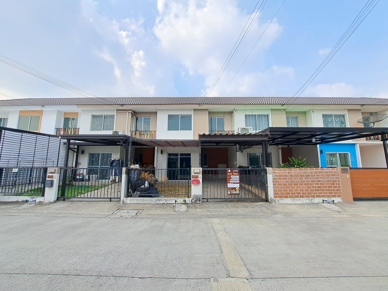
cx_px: 194
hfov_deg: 106.2
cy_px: 146
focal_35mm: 13
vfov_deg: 89.9
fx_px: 146
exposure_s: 1/505
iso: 50
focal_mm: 1.74
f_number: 2.2
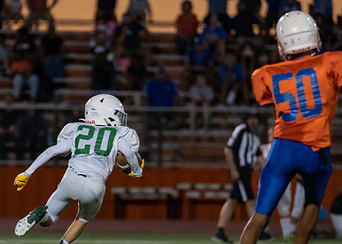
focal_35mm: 416
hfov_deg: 4.8
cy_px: 139
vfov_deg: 3.5
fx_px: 4037
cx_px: 99
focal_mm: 200
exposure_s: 1/1000
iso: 4000
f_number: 2.8
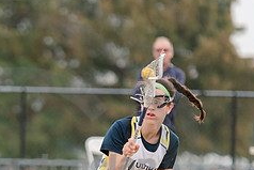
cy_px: 258
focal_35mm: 943
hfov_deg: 2.2
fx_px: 6657
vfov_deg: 1.5
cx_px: -19
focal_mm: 200
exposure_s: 1/1250
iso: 320
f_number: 2.8
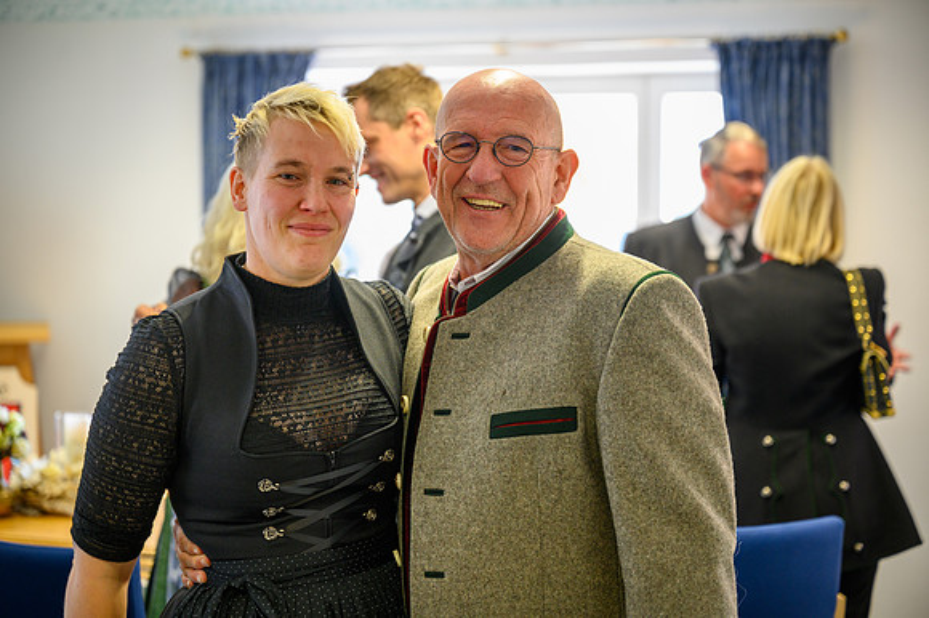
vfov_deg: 19.4
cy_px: 309
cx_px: 464
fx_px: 1805
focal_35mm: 70
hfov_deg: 28.9
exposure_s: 1/80
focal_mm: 70
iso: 500
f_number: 2.8
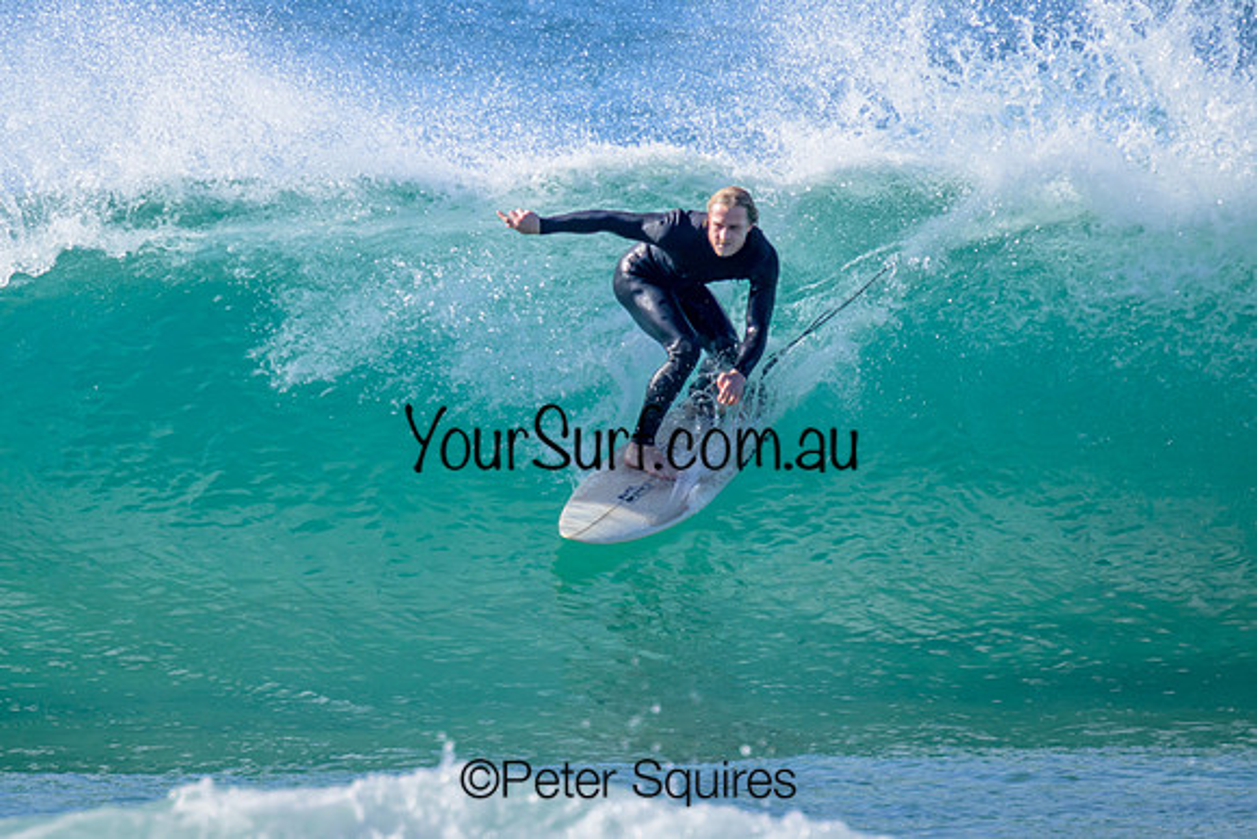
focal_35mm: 1090
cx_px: 430
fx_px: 38069
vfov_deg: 1.3
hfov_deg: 1.9
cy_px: 343
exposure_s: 1/800
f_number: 11
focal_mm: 800
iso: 720
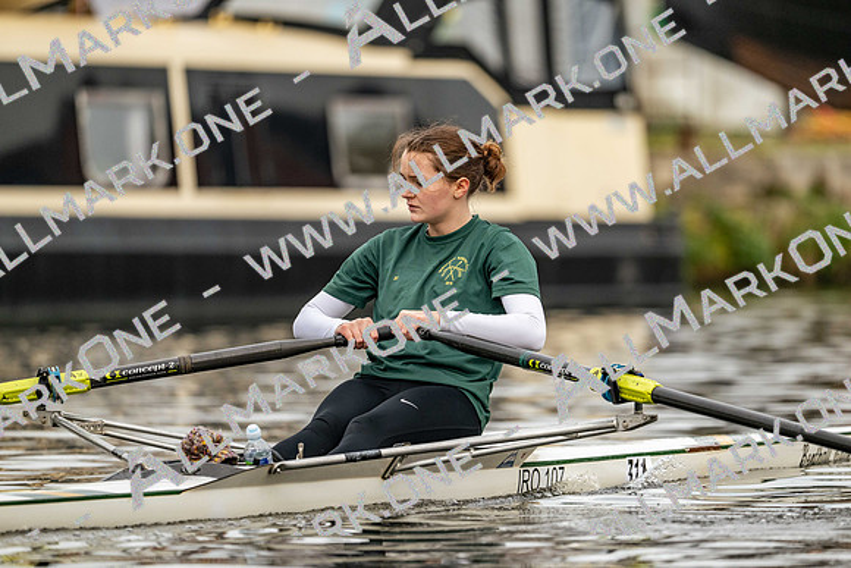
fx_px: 9457
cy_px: 284
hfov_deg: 5.2
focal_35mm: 400
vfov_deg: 3.4
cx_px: 426
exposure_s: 1/2500
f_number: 4.5
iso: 1250
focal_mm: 400
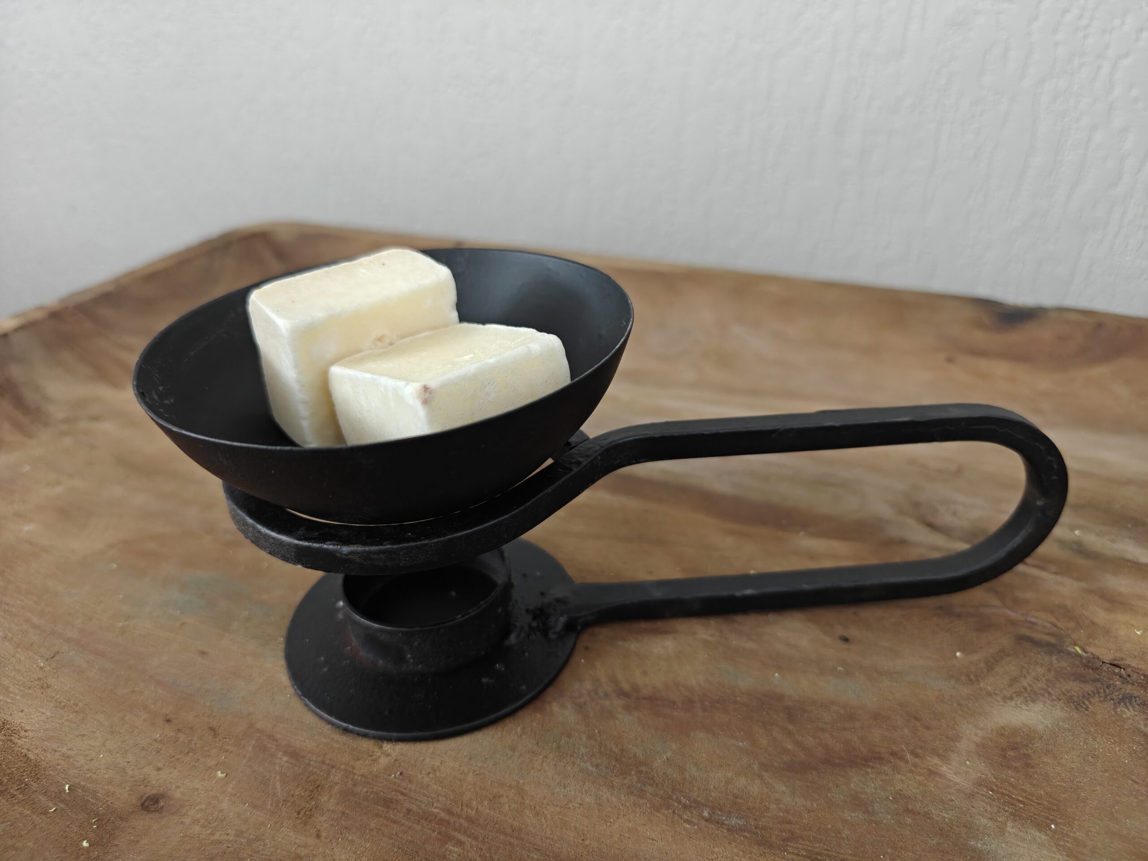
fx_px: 763
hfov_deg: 73.9
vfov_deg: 58.9
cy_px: 430
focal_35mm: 23
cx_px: 574
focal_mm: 6.06
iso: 1250
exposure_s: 1/100
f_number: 1.6
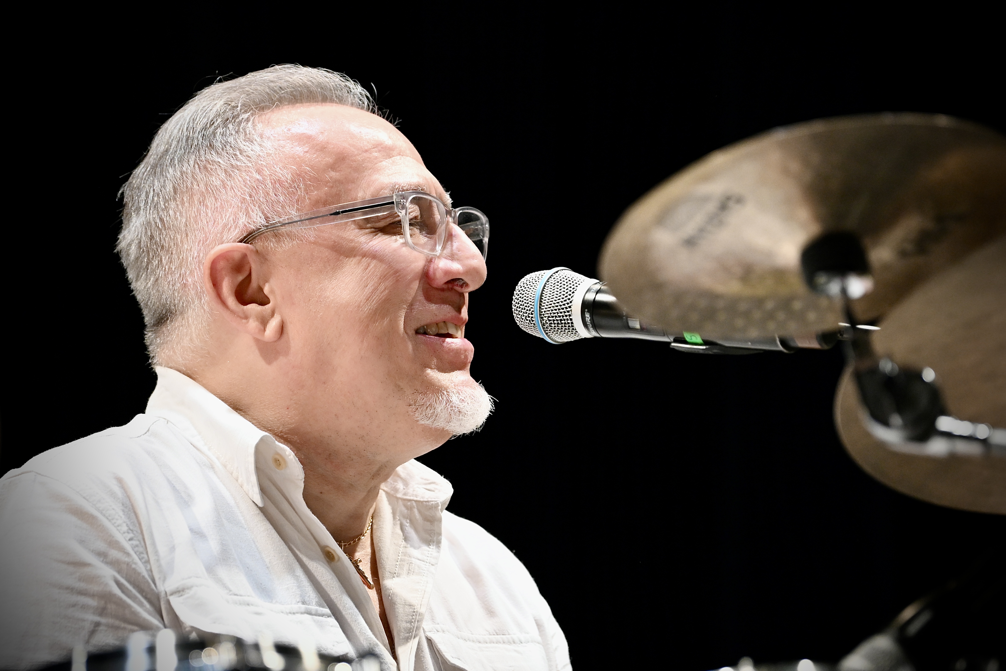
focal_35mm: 170
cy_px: 336
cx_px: 503
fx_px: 4750
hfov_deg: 12.1
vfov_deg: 8.1
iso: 1400
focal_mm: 170
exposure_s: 1/200
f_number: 2.8
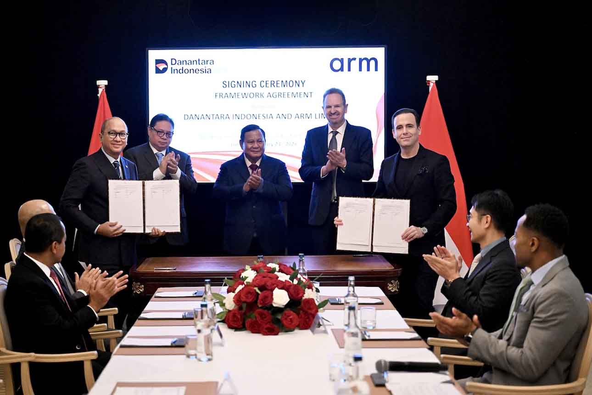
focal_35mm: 62
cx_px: 296
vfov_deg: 21.9
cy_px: 198
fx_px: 1019
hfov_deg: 32.4
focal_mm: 62
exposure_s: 1/200
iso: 5000
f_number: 2.8
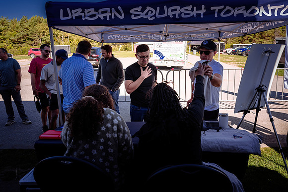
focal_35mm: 27
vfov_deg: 48.0
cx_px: 146
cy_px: 84
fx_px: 215
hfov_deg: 67.6
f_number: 3.5
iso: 64
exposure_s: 1/320
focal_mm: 24
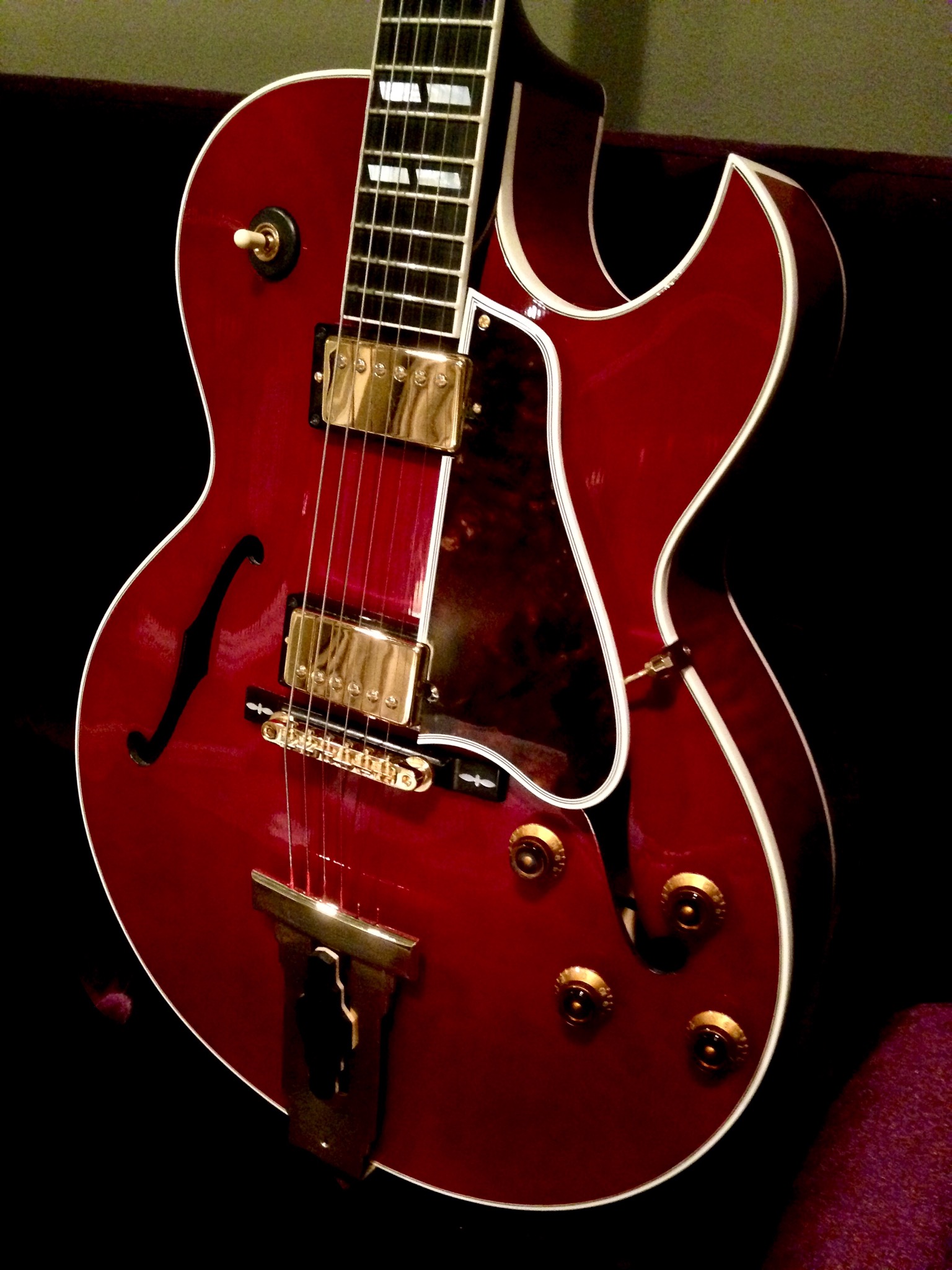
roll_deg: +5.5
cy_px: 635
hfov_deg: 42.9
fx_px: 1210
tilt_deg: -39.7
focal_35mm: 33
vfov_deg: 55.4
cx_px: 476
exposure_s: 1/15
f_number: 2.4
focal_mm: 4.12
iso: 800
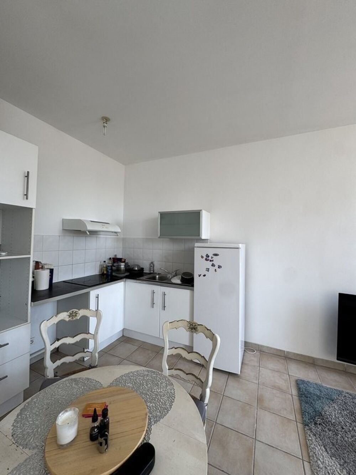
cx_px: 178
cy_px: 238
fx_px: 192
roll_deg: -1.7
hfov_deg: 85.7
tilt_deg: +2.0
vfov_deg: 102.1
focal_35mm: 14
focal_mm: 2.22
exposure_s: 1/100
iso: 64
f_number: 2.2
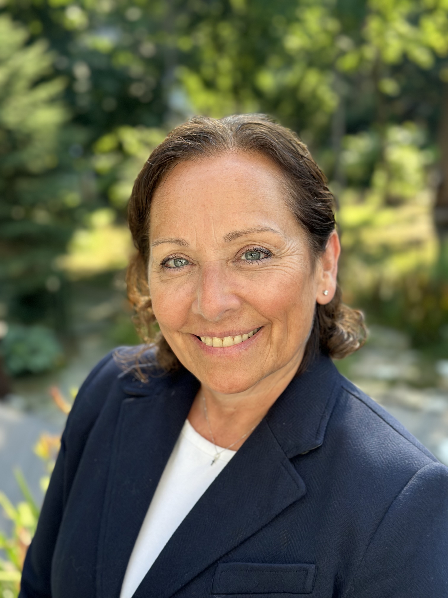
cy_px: 299
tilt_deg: -15.3
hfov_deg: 30.3
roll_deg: +0.4
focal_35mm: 48
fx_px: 828
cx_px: 224
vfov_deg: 39.7
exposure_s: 1/1030
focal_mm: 6.86
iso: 80
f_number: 1.78
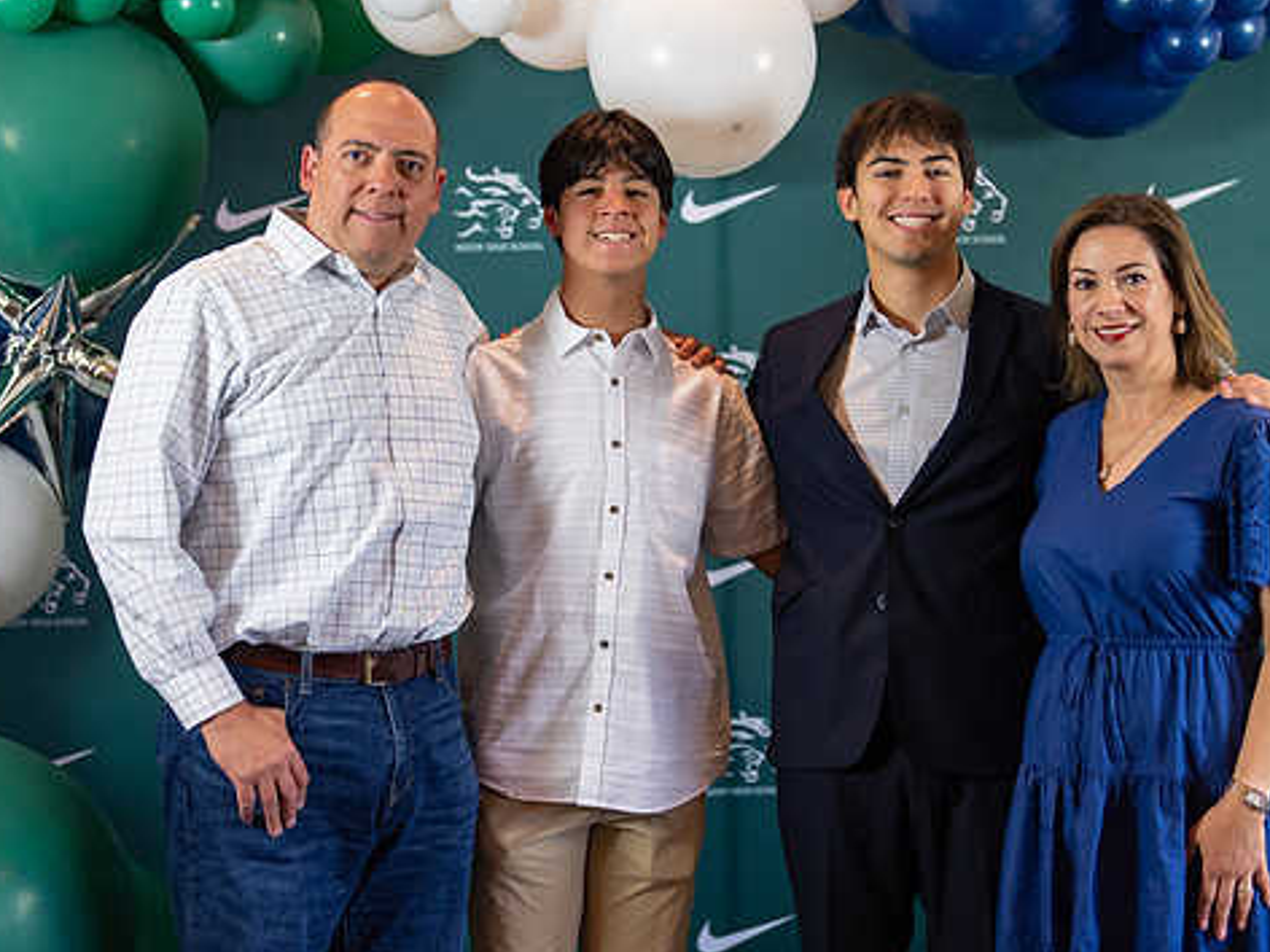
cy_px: 494
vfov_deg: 21.3
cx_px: 741
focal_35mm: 69
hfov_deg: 28.1
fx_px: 2531
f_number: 1.2
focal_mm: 50
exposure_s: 1/400
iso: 500
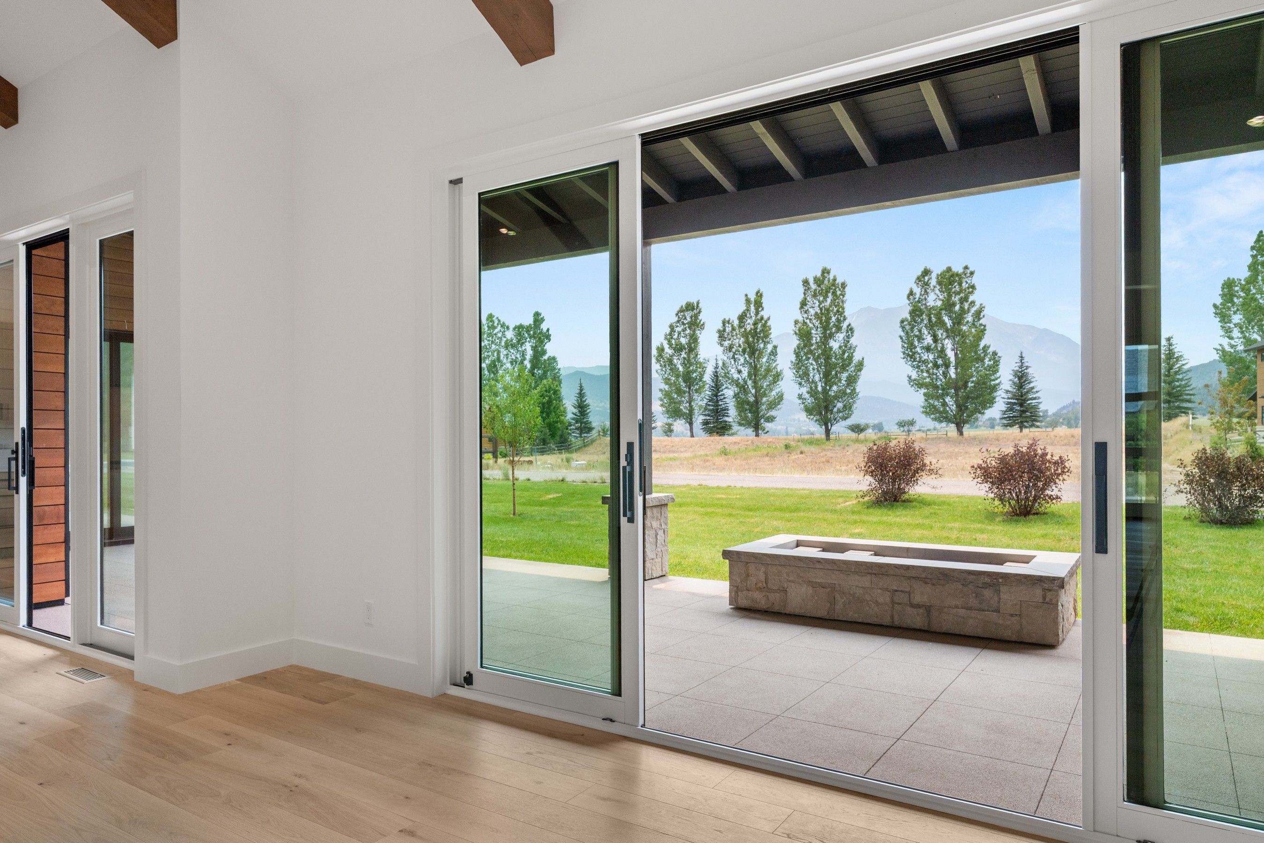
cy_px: 422
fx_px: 772
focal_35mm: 22
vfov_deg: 57.2
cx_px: 632
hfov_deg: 78.6
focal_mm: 22
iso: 640
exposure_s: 1/80
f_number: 7.1
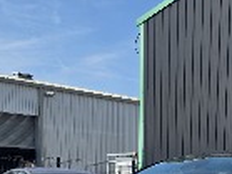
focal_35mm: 69
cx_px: 182
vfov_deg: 19.1
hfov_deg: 27.7
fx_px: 462
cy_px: 248
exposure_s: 1/5296
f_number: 1.7
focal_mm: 6.25
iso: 80
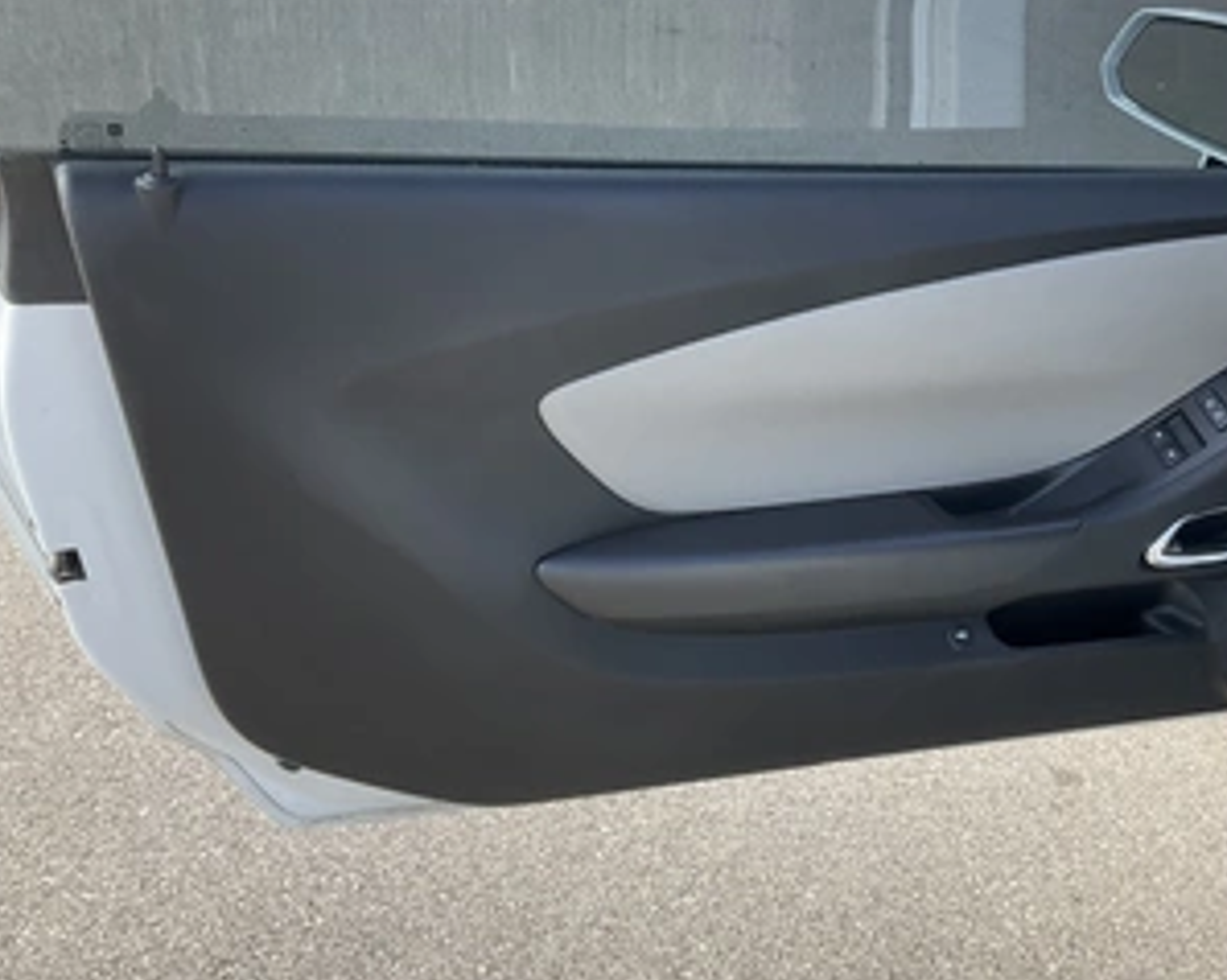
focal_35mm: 38
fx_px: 1379
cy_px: 465
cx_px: 795
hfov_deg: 47.4
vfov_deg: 39.1
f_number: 1.8
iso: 25
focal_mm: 3
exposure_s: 1/422
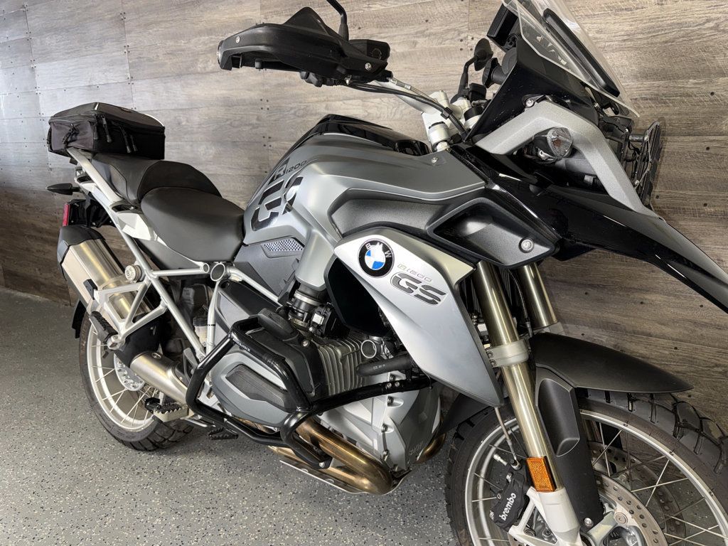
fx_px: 505
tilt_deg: -13.9
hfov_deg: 71.6
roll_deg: +0.5
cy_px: 273
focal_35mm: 24
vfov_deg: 56.8
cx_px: 364
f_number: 1.78
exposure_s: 1/22
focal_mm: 6.76
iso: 64
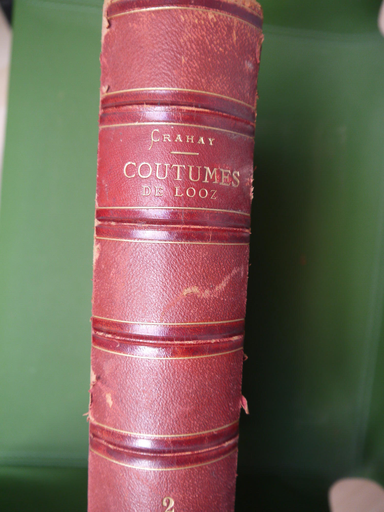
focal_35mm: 28
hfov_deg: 49.7
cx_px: 192
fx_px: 414
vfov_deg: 63.4
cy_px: 256
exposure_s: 1/60
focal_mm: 14
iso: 400
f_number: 3.5
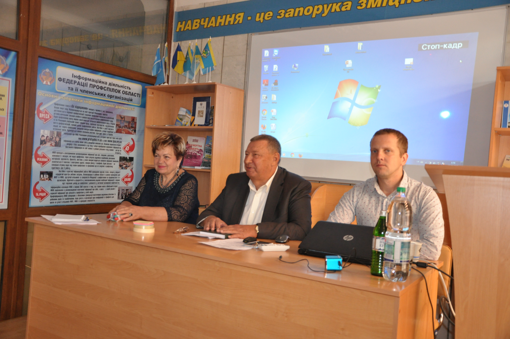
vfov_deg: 39.9
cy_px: 170
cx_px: 255
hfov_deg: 57.3
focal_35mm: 33
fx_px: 467
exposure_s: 1/40
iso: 1000
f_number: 4.5
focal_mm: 22
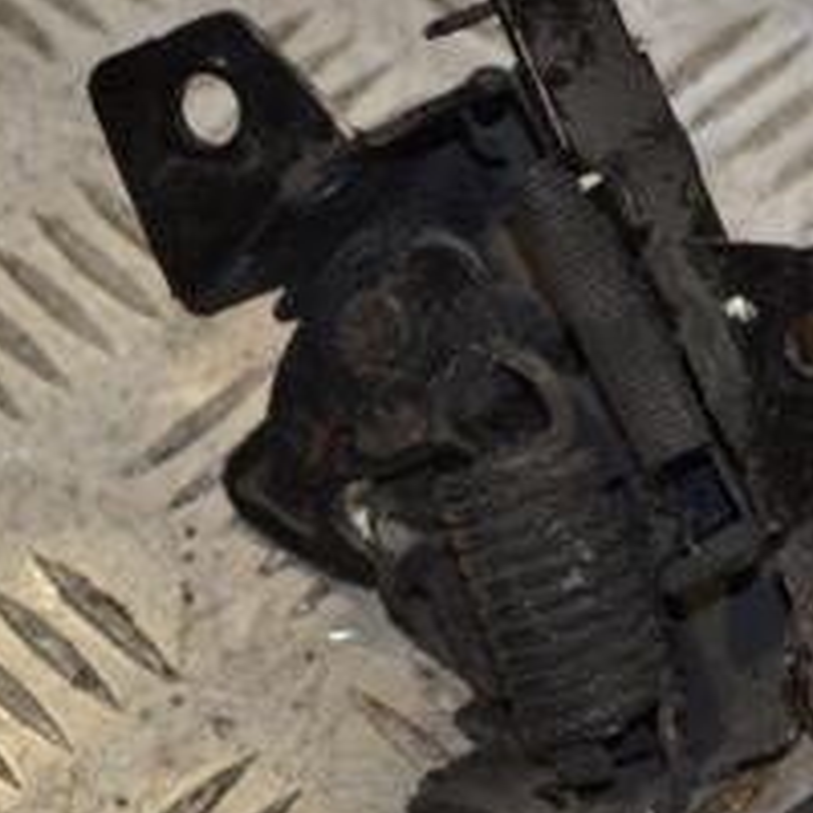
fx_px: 4278
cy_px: 350
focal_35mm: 161
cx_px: 736
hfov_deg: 10.8
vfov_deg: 10.9
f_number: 5.3
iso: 220
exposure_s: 1/125
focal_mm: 42
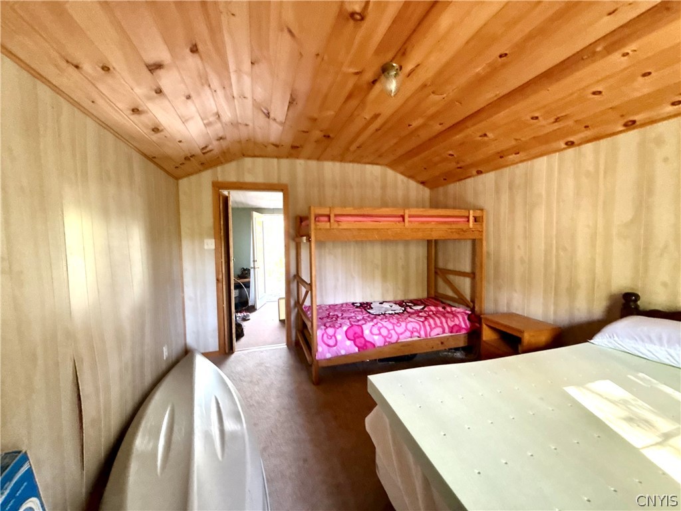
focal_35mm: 14
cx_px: 340
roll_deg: +0.6
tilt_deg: -4.4
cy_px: 256
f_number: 2.2
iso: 1000
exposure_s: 1/60
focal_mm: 2.22
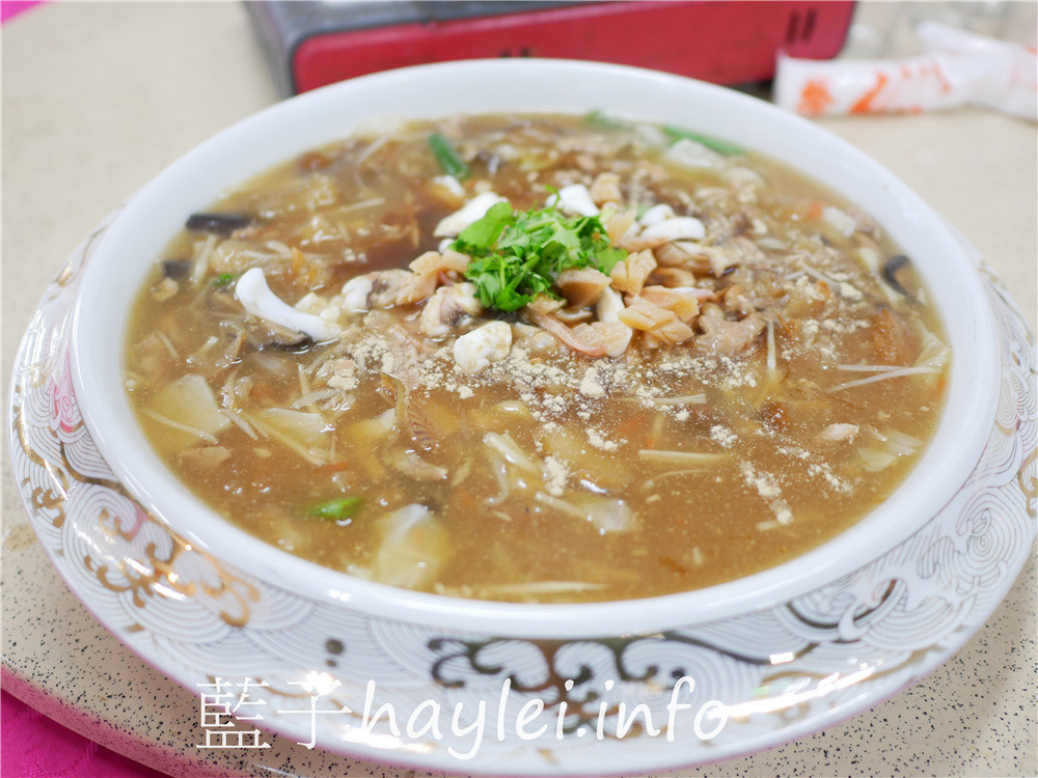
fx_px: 900
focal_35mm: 30
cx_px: 519
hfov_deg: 60.0
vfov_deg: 46.8
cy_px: 389
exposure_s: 1/60
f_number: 1.7
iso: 250
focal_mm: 15
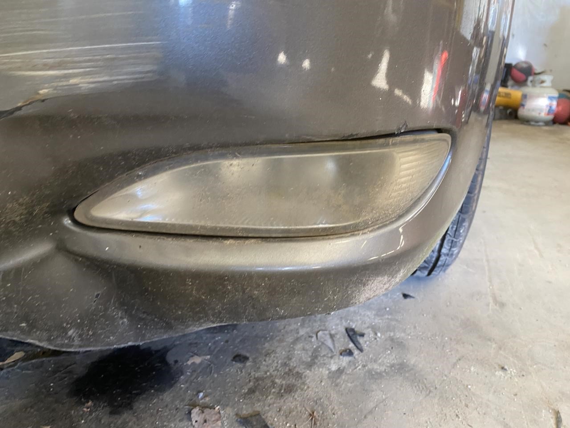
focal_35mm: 26
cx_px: 285
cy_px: 214
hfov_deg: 67.3
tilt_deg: -18.2
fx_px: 428
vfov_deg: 53.1
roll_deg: +1.3
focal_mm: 4.25
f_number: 1.8
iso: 200
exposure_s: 1/60
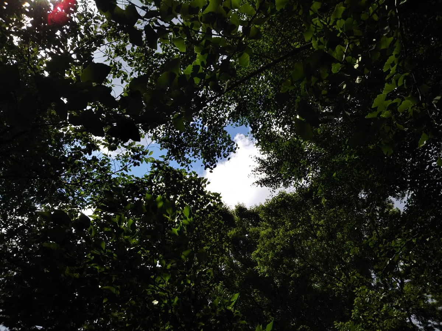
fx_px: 383
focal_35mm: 30
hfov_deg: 60.0
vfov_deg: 46.8
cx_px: 221
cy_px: 166
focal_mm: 4
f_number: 2.2
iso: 20
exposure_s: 1/1994
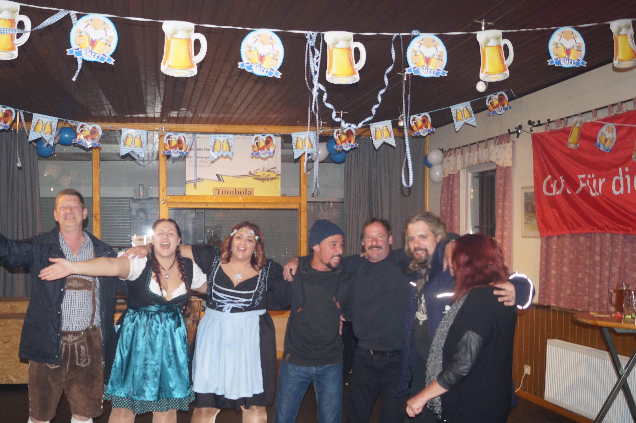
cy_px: 257
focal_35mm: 34
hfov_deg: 55.2
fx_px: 600
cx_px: 242
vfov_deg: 38.7
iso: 640
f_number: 3.5
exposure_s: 1/60
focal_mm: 18
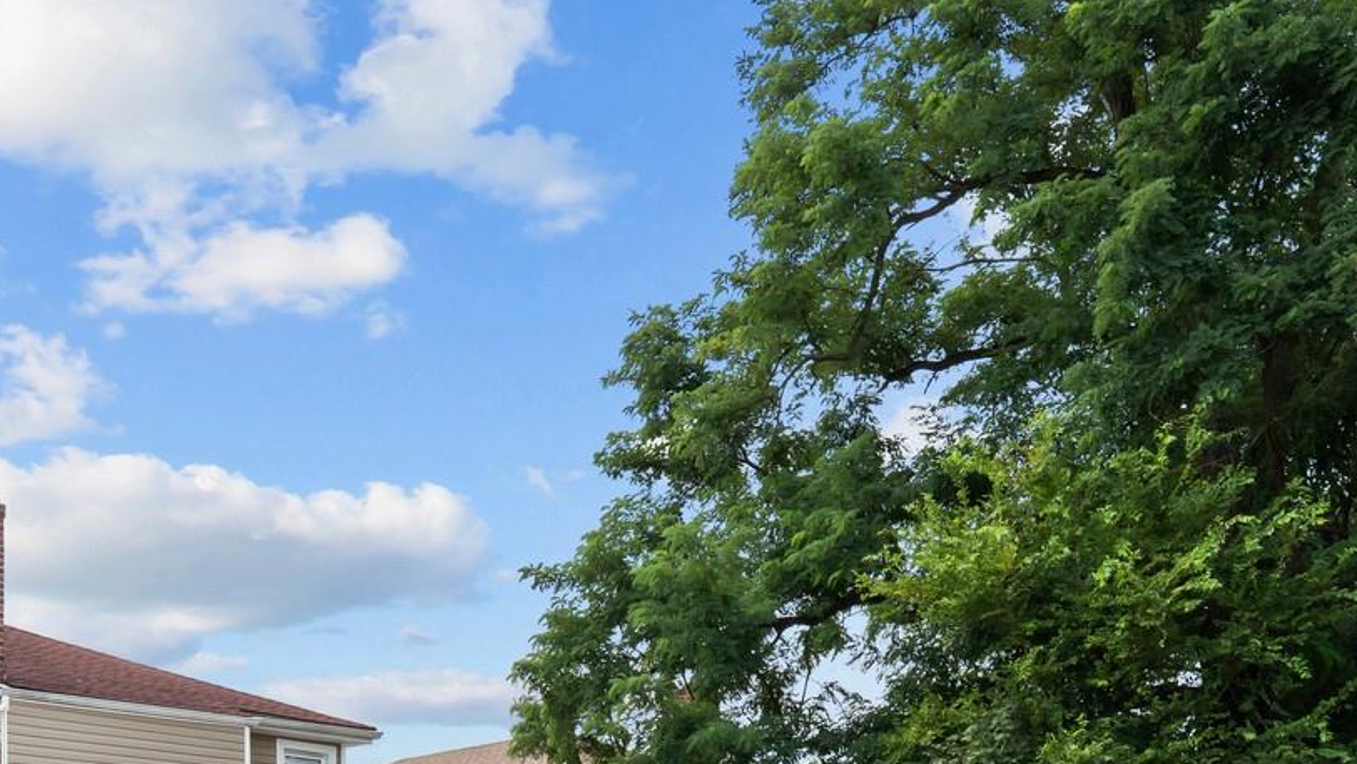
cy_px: 1027
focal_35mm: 37
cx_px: 515
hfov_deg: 53.5
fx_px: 1332
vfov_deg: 26.5
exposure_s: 1/640
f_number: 10
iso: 1250
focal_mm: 14
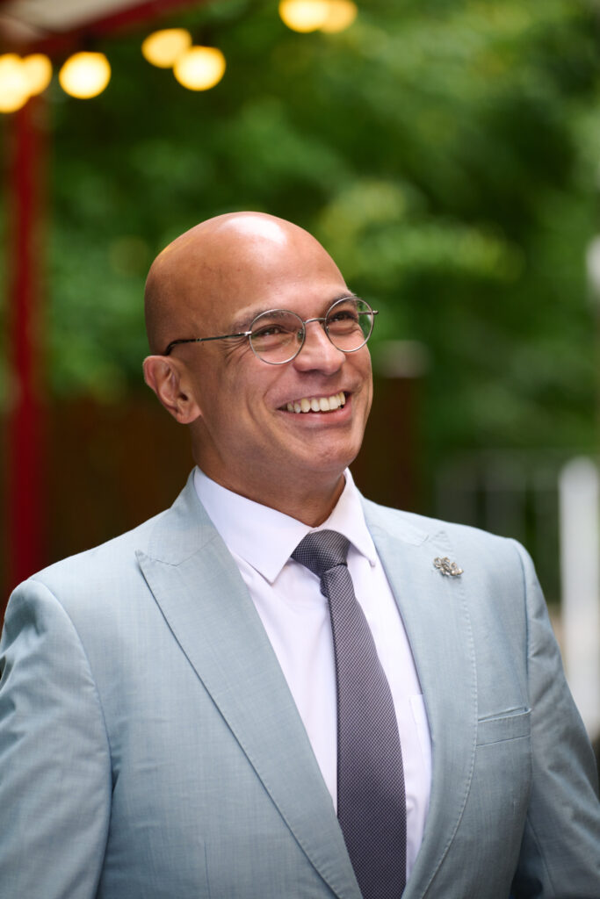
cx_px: 300
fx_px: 3374
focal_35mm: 135
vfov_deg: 15.2
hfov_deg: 10.2
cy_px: 450
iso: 800
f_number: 2.8
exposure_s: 1/200
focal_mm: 135
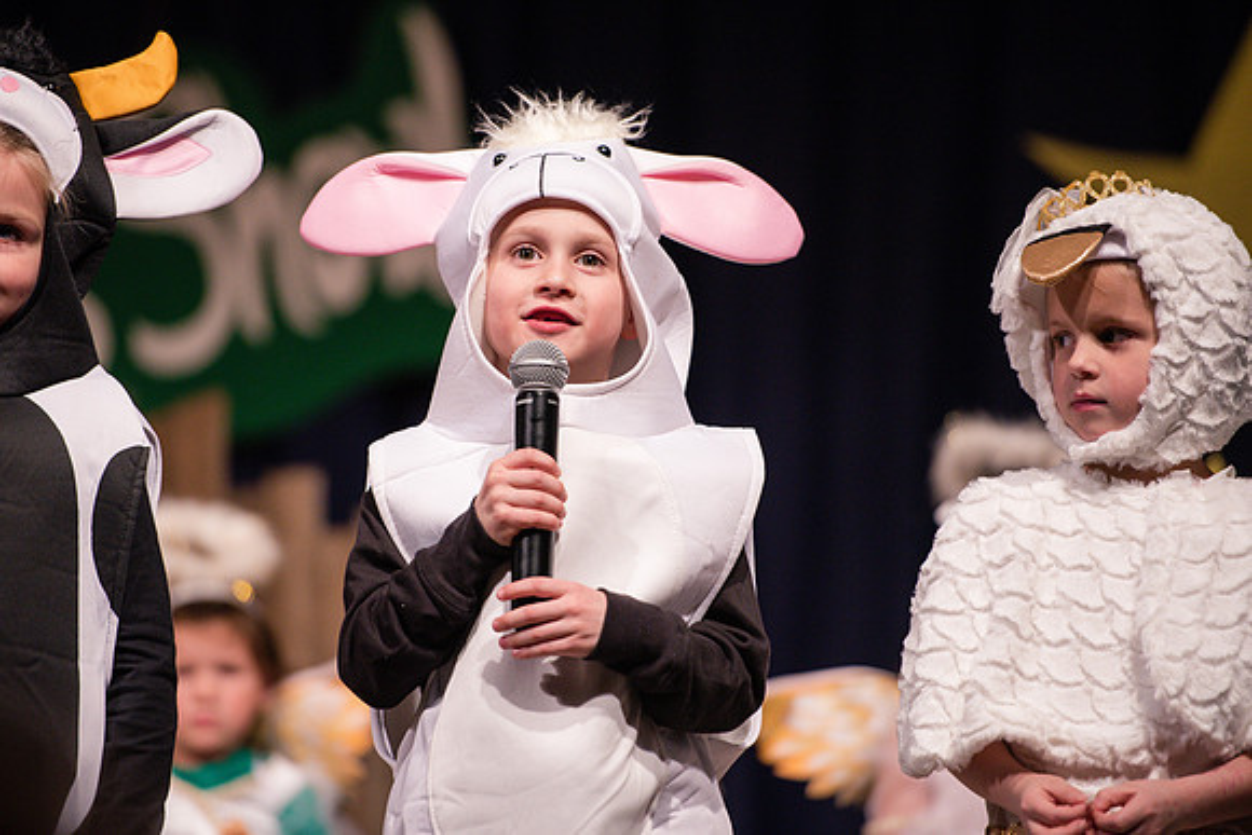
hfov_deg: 10.3
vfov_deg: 6.9
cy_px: 418
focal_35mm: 200
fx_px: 6957
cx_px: 626
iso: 1600
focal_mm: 200
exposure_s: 1/500
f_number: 2.8
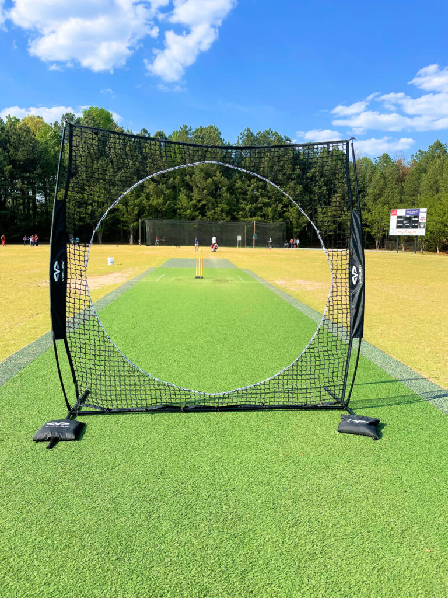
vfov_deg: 67.3
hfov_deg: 53.1
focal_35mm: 26
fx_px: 449
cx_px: 224
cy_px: 299
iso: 32
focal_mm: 4.2
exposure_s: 1/2506
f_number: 1.6
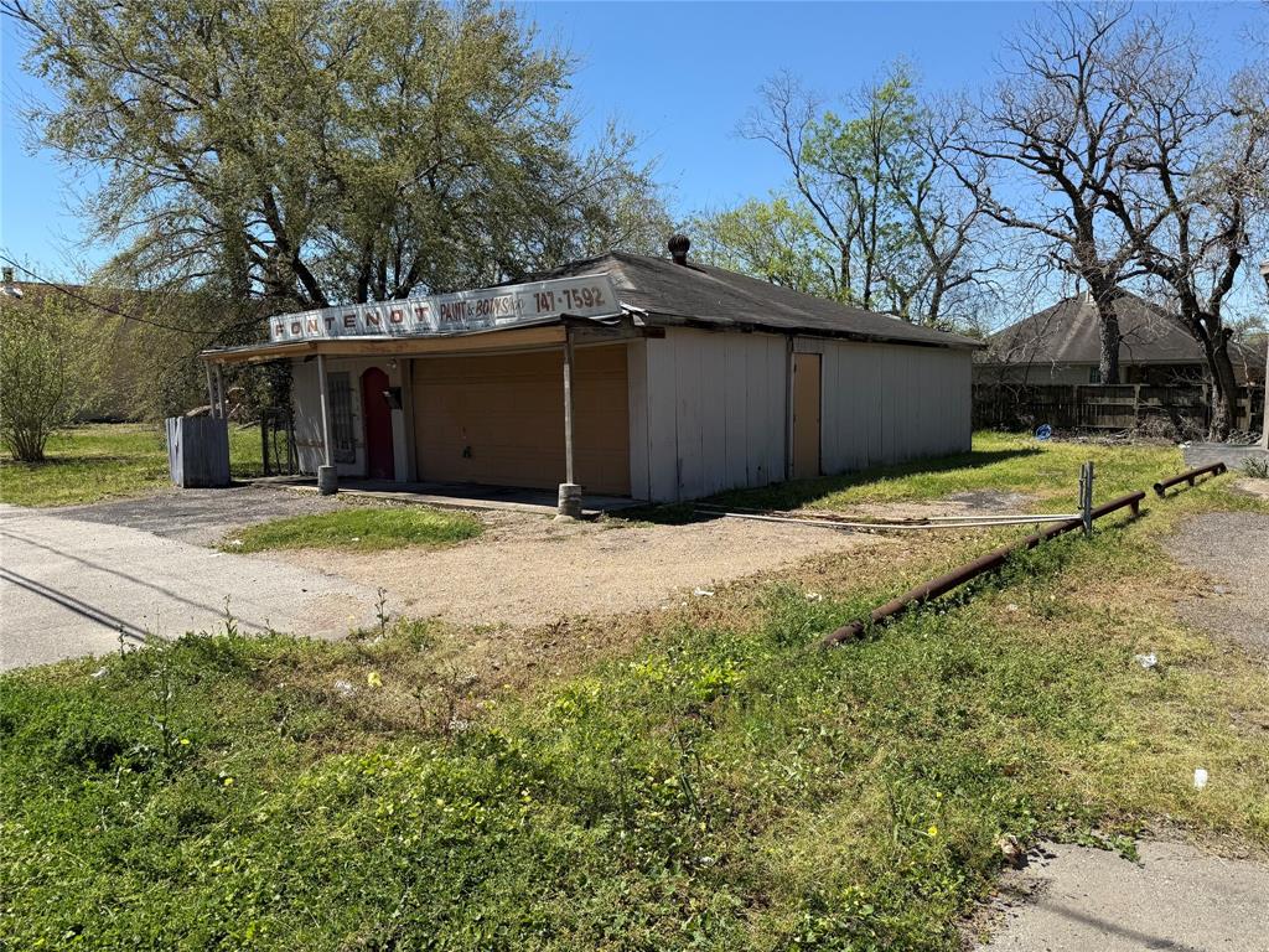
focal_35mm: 24
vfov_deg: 56.8
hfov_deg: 71.6
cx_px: 634
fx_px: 880
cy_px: 476
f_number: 1.78
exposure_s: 1/3759
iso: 80
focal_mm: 6.76
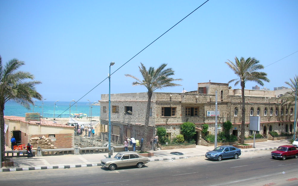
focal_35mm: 38
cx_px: 150
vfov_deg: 33.5
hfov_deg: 51.5
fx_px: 309
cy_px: 108
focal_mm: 5.8
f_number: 8.5
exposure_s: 1/80
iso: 50
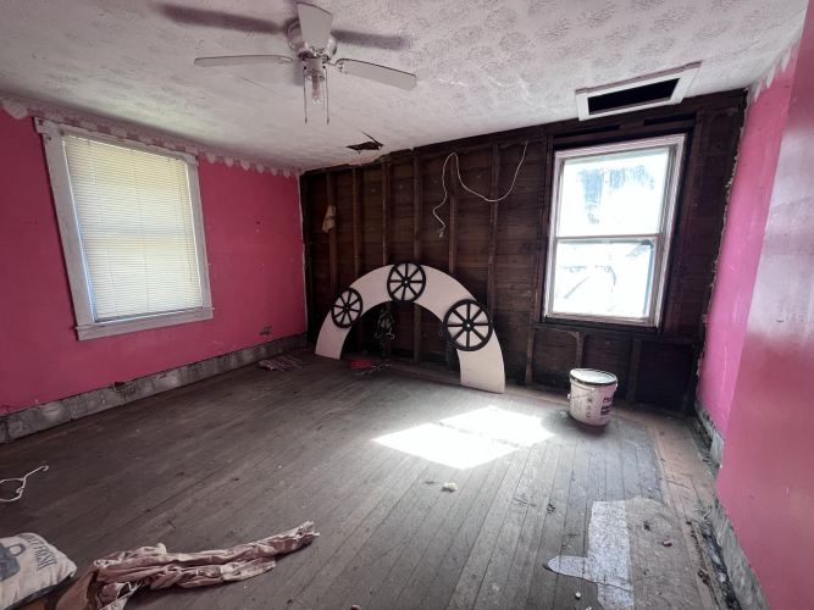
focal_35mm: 13
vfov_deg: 89.9
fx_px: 306
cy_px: 305
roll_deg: -0.3
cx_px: 407
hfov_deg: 106.2
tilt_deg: -9.3
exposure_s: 1/99
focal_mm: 1.57
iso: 200
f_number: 1.8
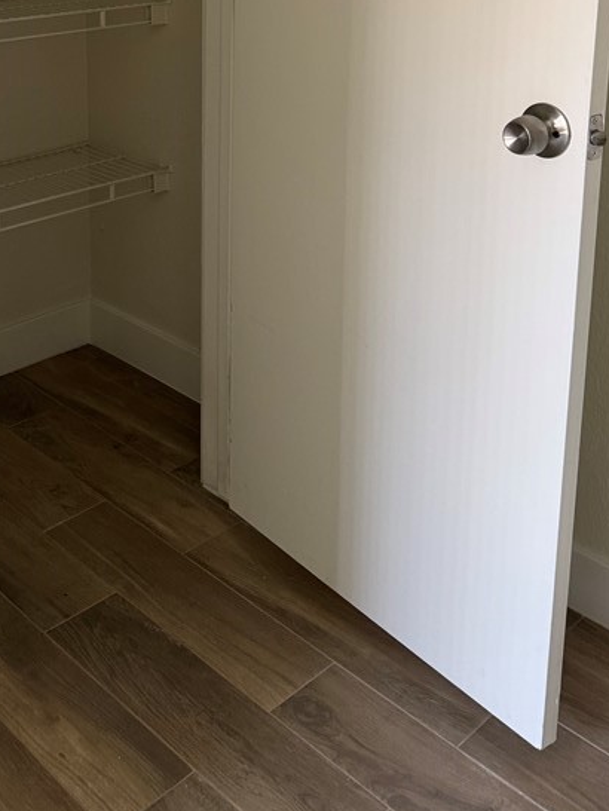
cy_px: 62
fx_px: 1055
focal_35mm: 45
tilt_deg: -9.3
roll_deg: -1.6
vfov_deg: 38.8
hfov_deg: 31.9
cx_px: 199
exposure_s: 1/60
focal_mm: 6.76
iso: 250
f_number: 1.78
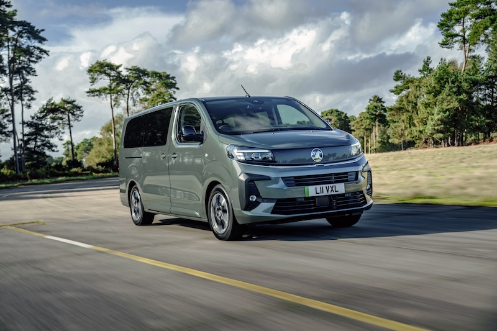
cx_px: 248
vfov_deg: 28.1
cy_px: 166
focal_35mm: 48
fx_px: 662
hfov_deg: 41.1
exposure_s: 1/40
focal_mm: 48
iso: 50
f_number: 4
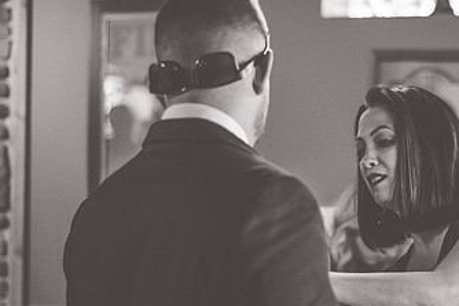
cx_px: 327
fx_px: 1148
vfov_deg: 15.2
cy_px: 164
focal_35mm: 90
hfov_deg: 22.5
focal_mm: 50
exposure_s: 1/80
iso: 1250
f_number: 2
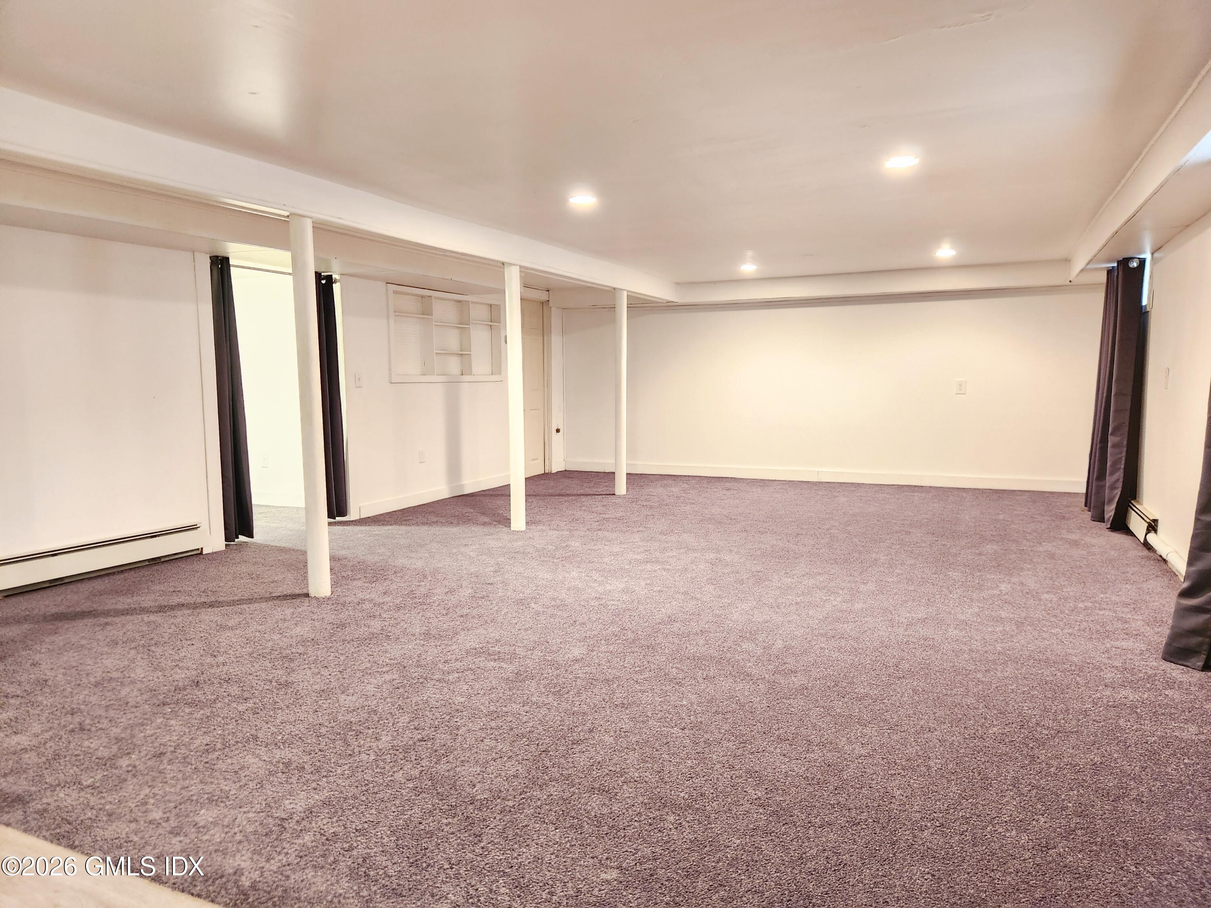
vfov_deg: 58.9
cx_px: 606
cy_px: 454
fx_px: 805
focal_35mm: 23
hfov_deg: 73.9
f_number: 1.8
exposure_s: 1/24
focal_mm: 5.4
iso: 640
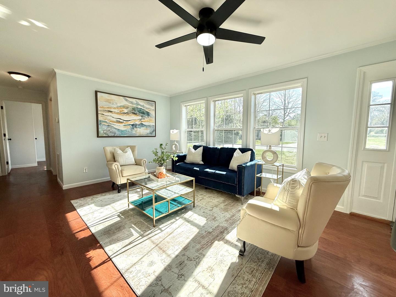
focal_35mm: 14
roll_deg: -0.6
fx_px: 160
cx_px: 198
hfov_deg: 102.1
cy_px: 148
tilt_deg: -4.5
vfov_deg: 85.7
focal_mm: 2.22
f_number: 2.2
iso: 64
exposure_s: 1/658
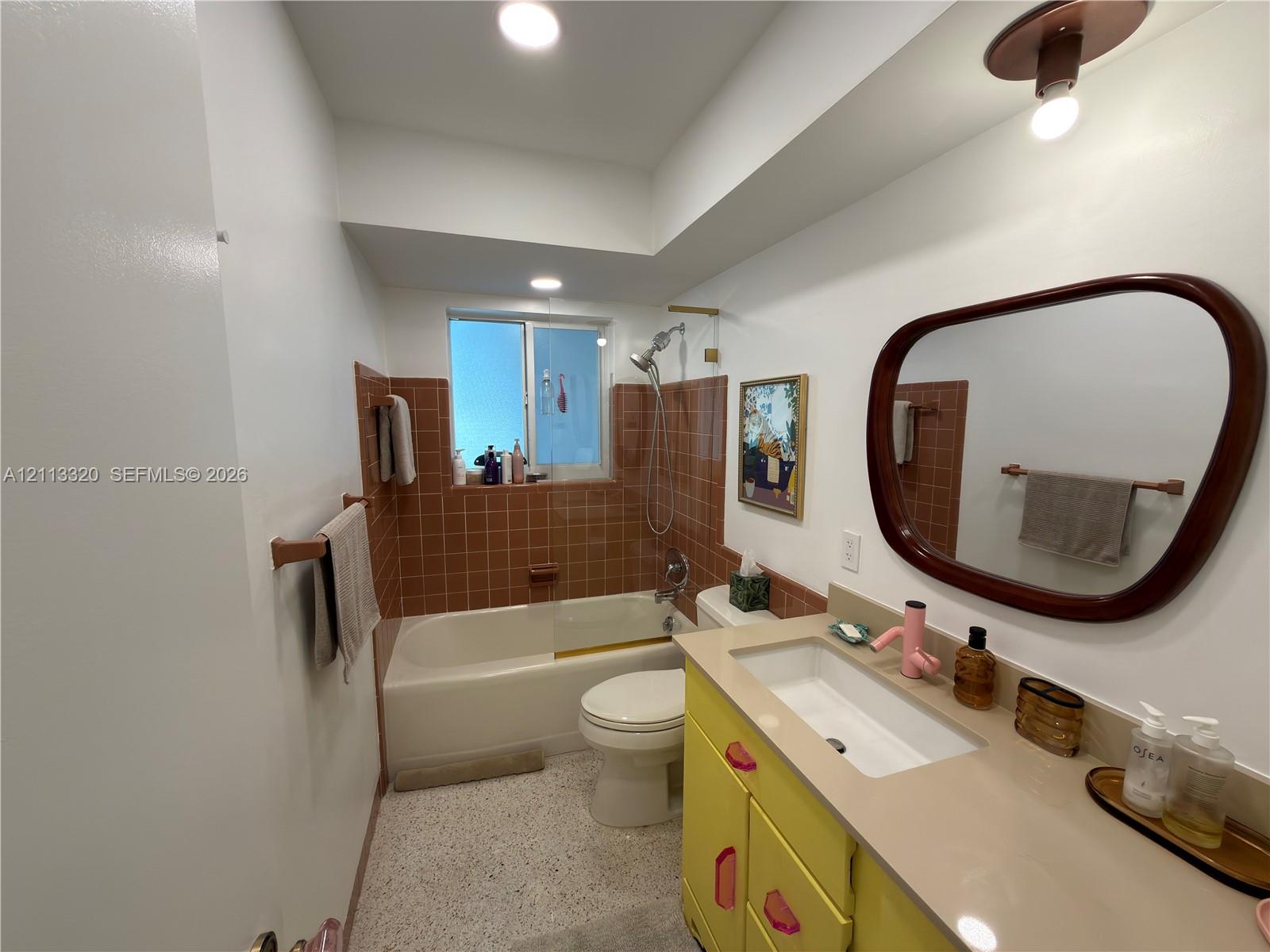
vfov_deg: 85.7
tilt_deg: -7.5
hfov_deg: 102.1
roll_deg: -0.8
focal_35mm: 14
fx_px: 514
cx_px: 635
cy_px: 476
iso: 50
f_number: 2.2
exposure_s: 1/60
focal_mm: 2.22
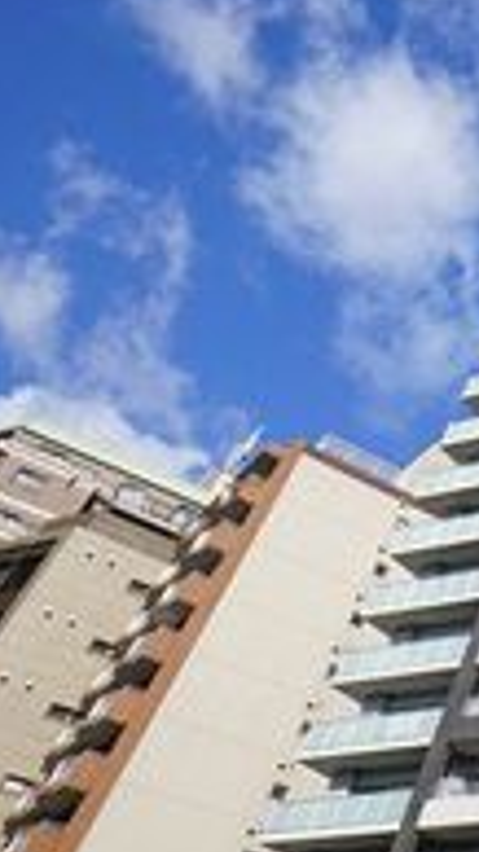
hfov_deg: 18.4
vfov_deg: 44.5
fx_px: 1040
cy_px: 384
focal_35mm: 46
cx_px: 925
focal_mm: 12
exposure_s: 1/125
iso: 100
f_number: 11
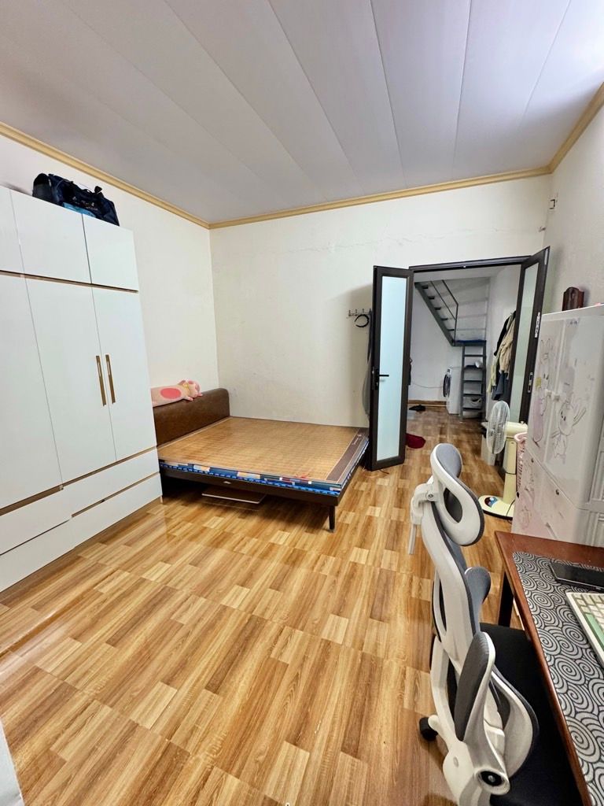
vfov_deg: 102.1
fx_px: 326
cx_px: 302
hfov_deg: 85.7
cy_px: 403
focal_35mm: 14
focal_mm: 2.22
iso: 250
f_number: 2.2
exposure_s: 1/100
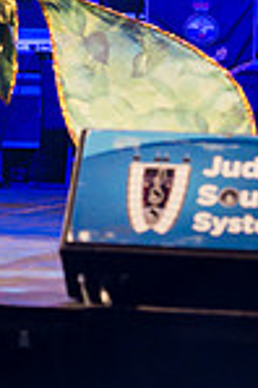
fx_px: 3254
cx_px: -124
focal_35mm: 302
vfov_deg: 6.7
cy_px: -169
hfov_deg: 4.5
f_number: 5.6
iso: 2500
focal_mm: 100
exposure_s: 1/320
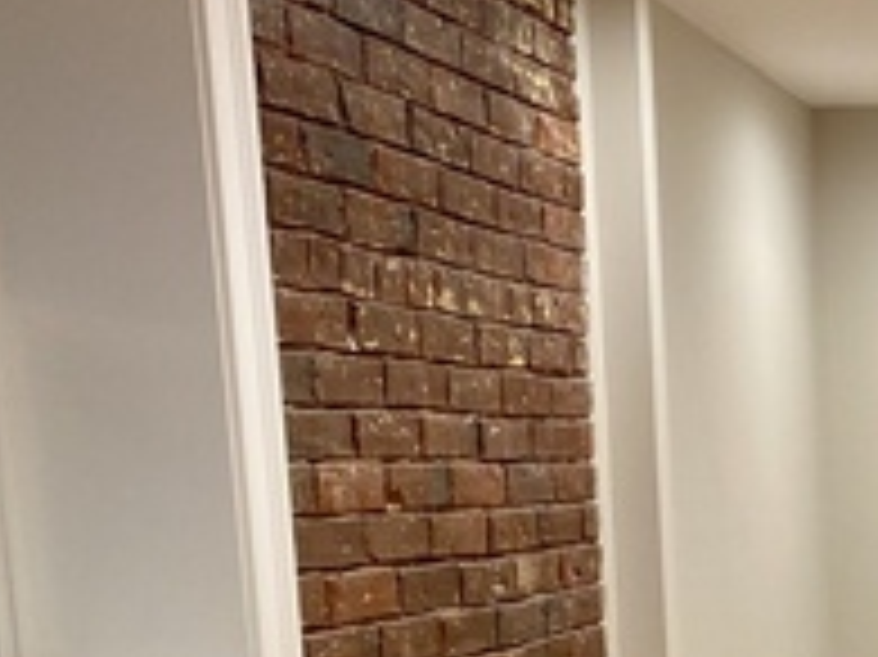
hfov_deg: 18.9
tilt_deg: -9.3
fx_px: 2256
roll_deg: -0.2
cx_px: 1376
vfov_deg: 15.8
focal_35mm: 89
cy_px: 842
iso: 80
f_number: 1.8
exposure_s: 1/60
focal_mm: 4.25
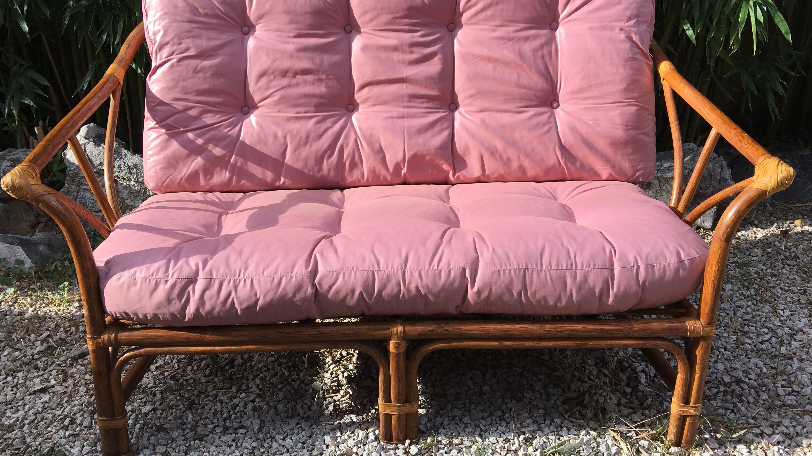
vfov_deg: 36.6
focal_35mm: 32
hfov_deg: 61.0
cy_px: 194
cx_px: 405
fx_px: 689
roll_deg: -1.2
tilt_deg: -19.9
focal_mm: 4.15
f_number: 2.2
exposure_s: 1/557
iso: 25
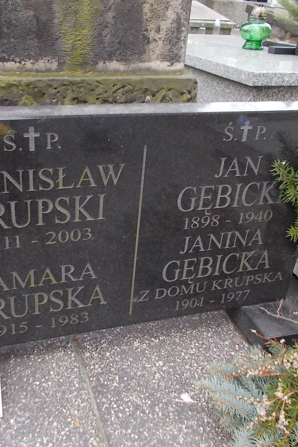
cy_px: 223
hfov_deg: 35.9
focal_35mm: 37
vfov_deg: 51.9
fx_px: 459
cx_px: 131
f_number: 3.2
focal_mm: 4.6
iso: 80
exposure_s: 1/100
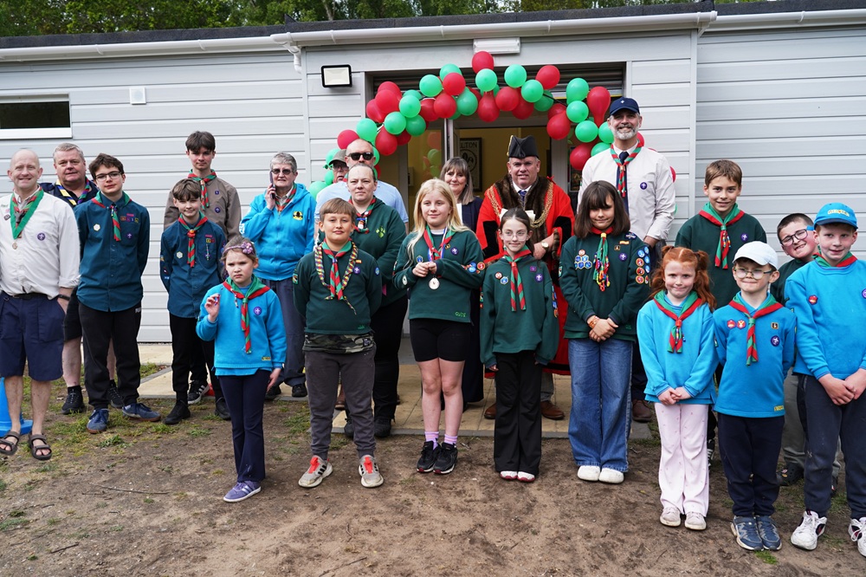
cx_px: 433
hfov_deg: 55.8
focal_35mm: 34
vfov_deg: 38.9
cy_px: 288
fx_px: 818
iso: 320
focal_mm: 34
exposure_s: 1/400
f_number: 5
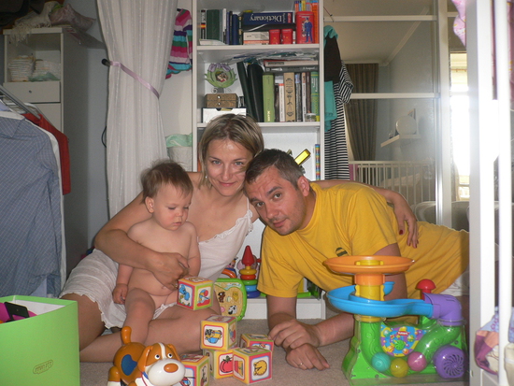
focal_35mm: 35
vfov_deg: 40.7
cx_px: 257
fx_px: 520
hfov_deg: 52.6
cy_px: 193
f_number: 2.8
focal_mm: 5.8
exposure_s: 1/60
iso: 100
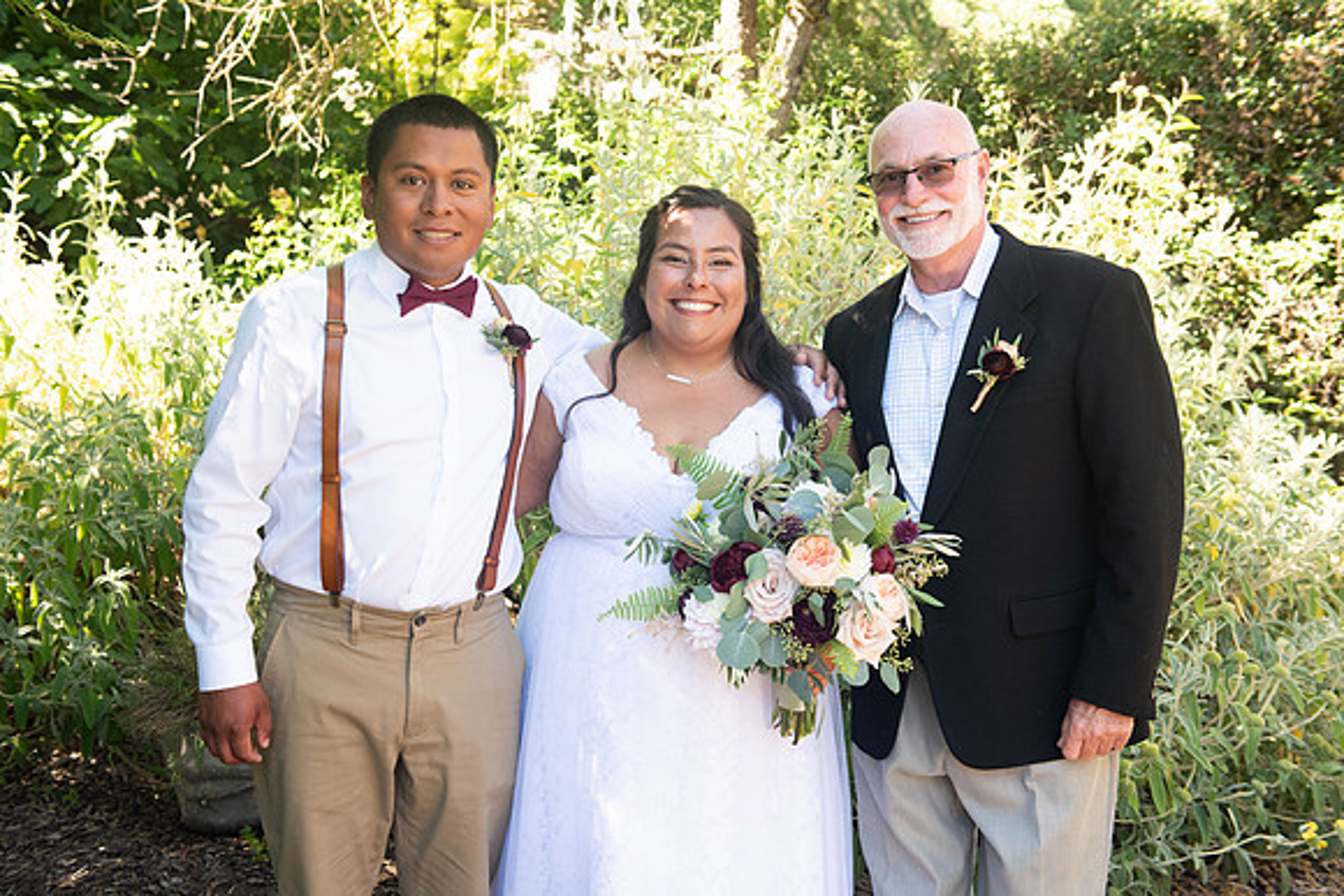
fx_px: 1680
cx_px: 672
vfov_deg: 29.9
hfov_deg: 43.6
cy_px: 448
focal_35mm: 45
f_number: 4.5
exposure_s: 1/320
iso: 640
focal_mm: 45
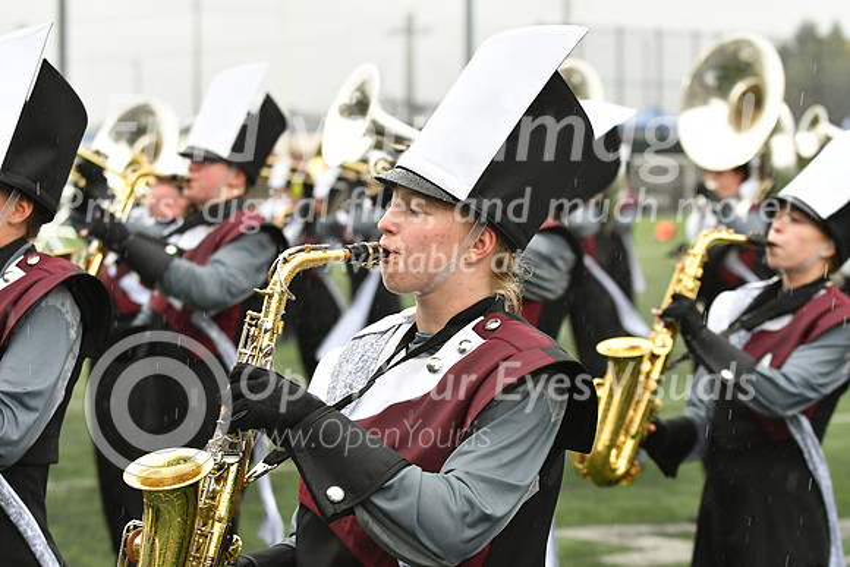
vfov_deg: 13.0
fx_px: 2480
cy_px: 284
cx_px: 425
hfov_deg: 19.5
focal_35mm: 105
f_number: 4
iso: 800
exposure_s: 1/400
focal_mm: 70
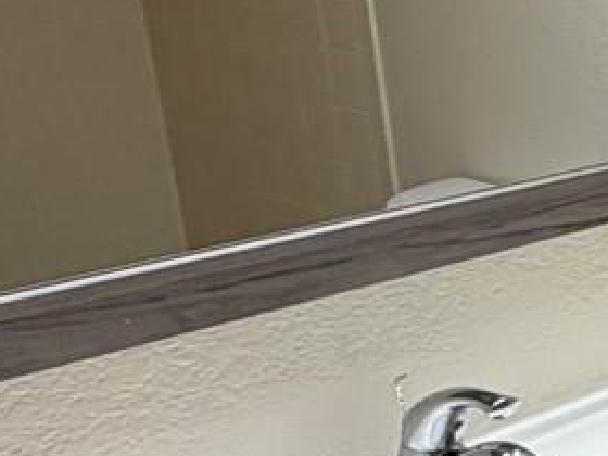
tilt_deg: -15.6
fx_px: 1405
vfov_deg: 18.4
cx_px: 1220
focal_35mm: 80
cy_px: 211
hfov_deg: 17.4
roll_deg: -1.0
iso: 160
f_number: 2.2
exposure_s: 1/120
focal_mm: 2.22
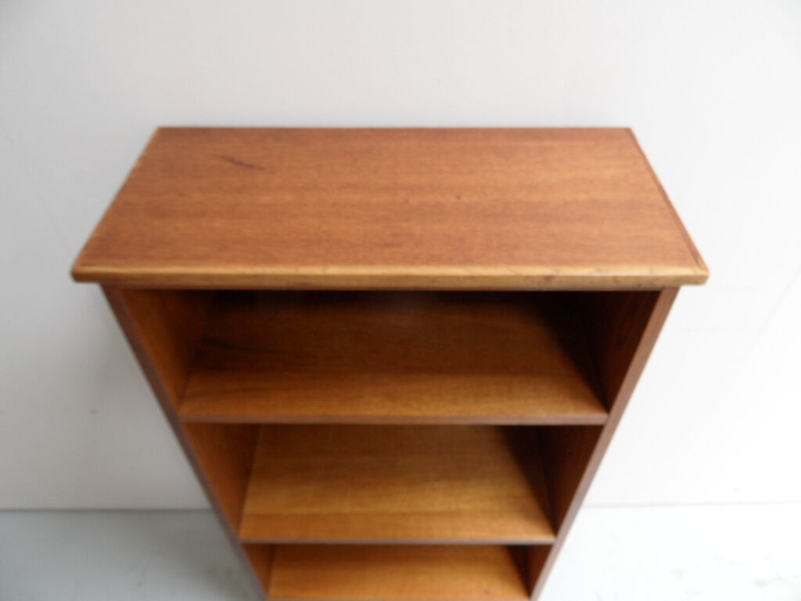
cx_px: 400
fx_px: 555
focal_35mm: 24
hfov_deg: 71.6
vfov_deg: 56.8
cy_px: 300
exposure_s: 1/30
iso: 100
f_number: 3.2
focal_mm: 3.9
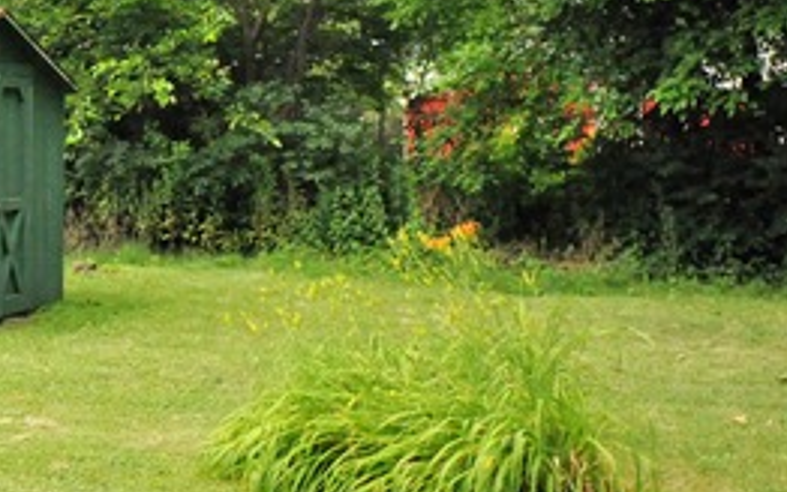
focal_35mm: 82
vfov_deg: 15.8
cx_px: 24
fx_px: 1760
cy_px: 62
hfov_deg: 24.2
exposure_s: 1/2000
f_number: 4.5
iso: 3200
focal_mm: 22
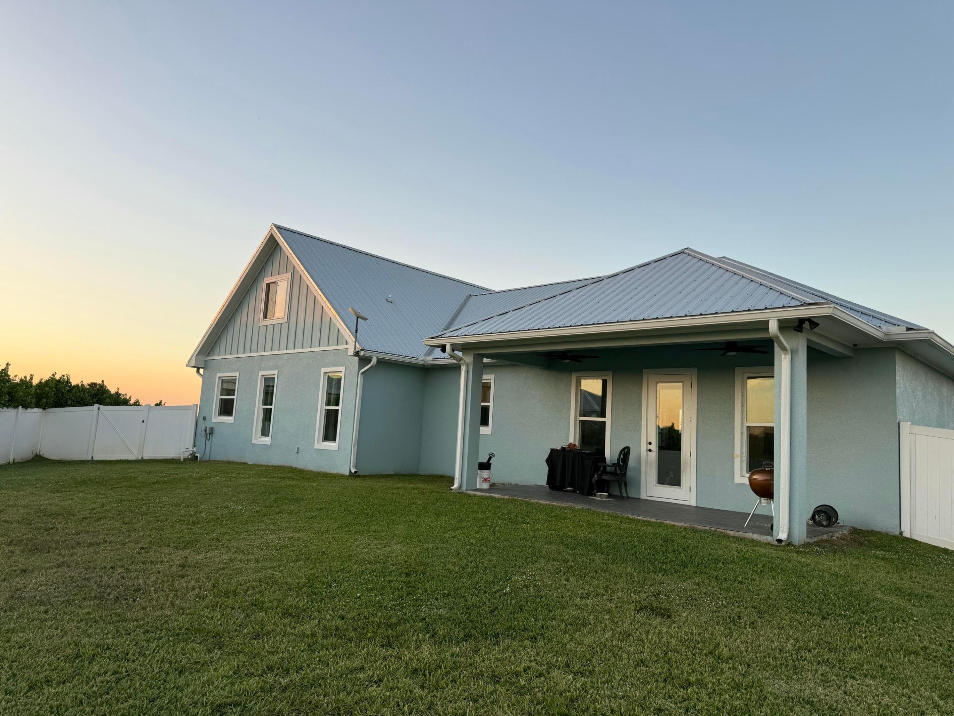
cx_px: 477
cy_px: 358
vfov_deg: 56.8
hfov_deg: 71.6
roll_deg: -2.4
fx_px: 661
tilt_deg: +8.6
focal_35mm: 24
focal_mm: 6.76
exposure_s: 1/551
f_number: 1.78
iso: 80
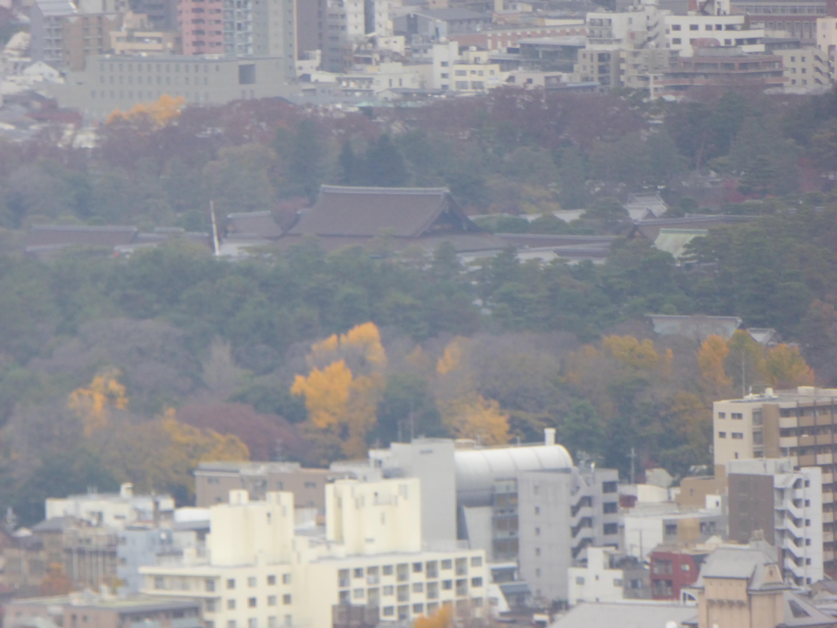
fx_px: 19344
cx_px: 418
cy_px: 314
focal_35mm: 800
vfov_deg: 1.9
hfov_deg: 2.5
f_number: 6.4
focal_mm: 129
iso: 400
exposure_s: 1/80
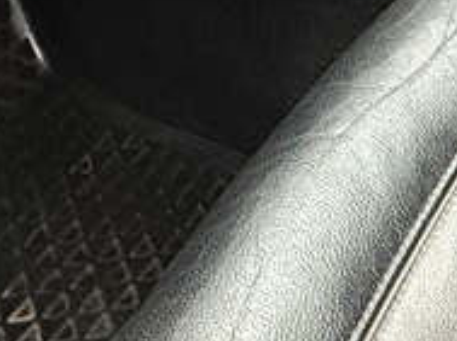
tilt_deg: -11.9
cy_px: -484
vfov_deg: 13.7
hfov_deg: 21.9
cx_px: 663
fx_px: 1001
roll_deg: +0.1
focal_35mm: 76
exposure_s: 1/50
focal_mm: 2.22
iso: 1000
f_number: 2.2
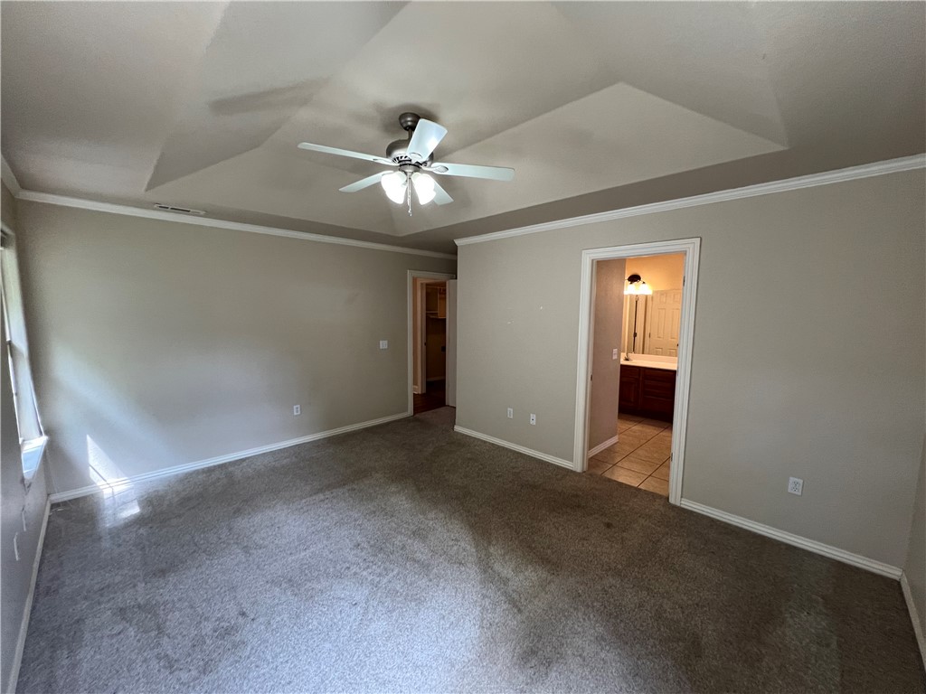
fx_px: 348
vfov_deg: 89.9
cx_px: 463
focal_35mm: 13
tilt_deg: -3.2
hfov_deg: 106.2
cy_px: 347
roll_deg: -1.1
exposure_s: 1/99
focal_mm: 1.57
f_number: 1.8
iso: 200
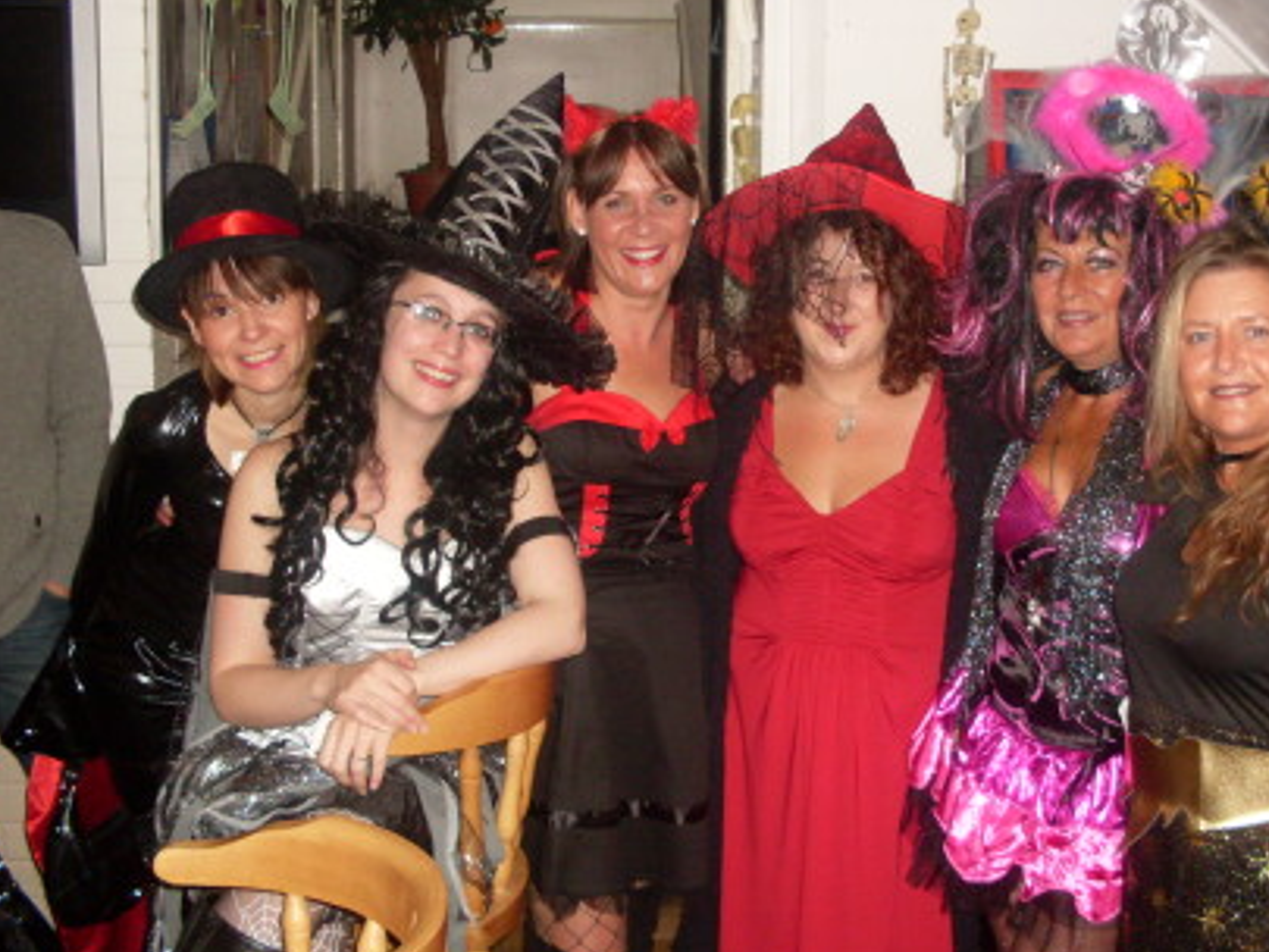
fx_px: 1760
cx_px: 743
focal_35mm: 48
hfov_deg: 39.5
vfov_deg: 30.3
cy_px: 420
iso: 160
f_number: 2.8
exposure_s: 1/45
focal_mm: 6.3
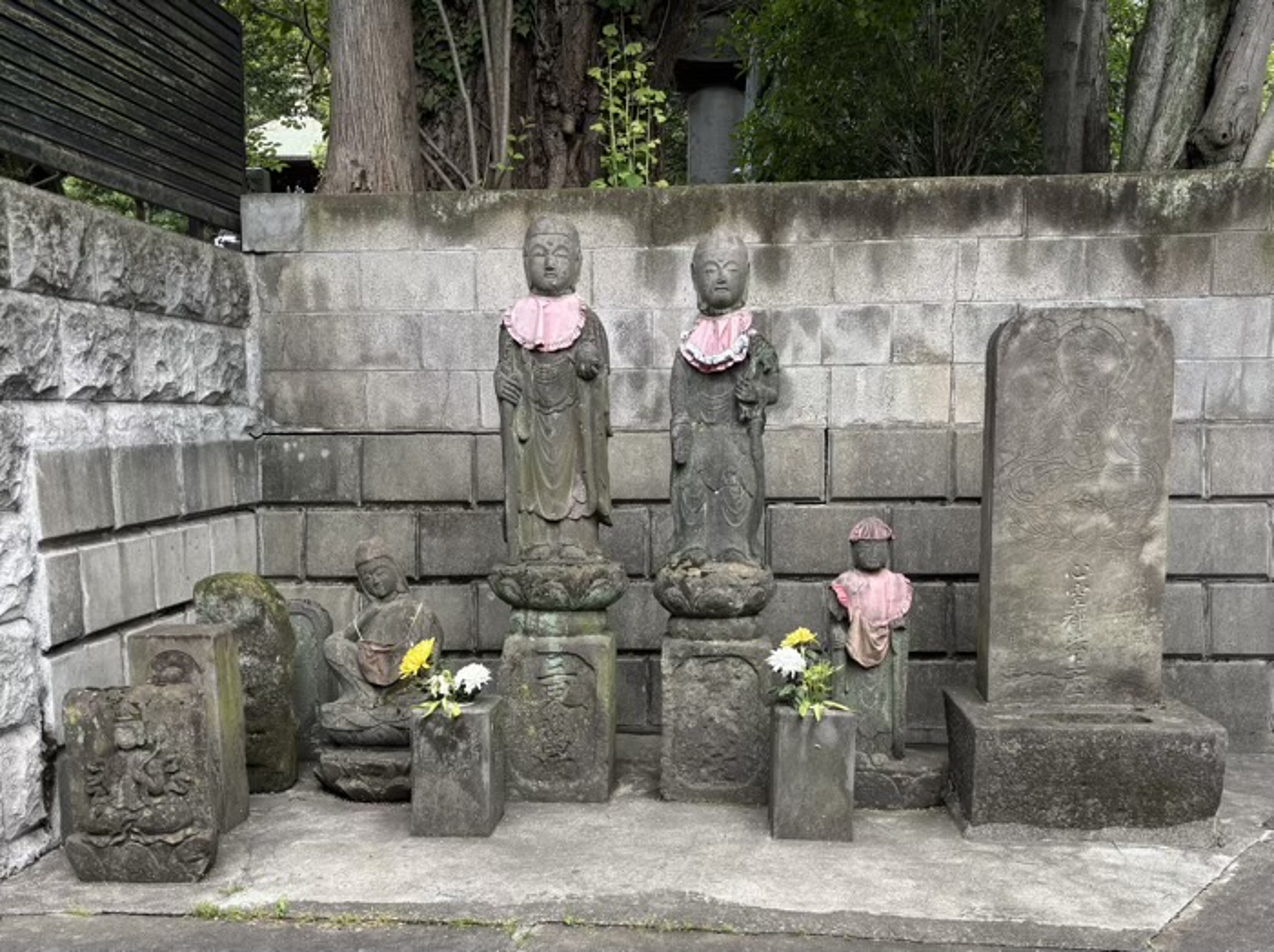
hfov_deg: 67.4
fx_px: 956
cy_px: 476
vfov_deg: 53.0
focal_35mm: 26
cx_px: 637
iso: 50
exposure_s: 1/349
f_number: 1.6
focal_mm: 5.96
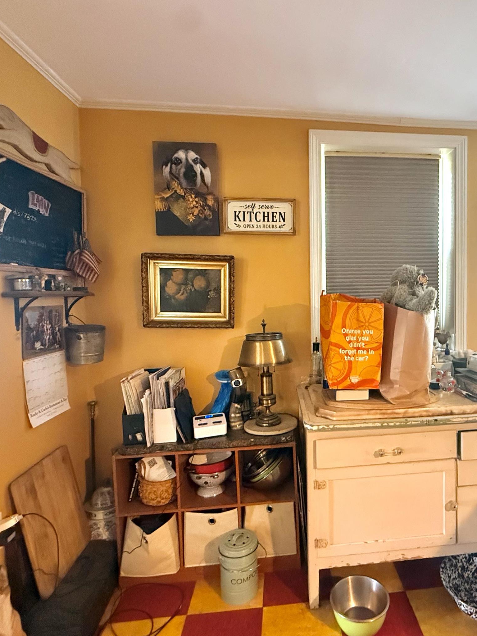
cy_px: 308
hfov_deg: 61.6
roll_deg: +0.9
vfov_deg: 79.0
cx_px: 325
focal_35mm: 21
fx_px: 386
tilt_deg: -1.6
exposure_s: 1/60
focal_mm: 2.22
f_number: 2.2
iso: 1000
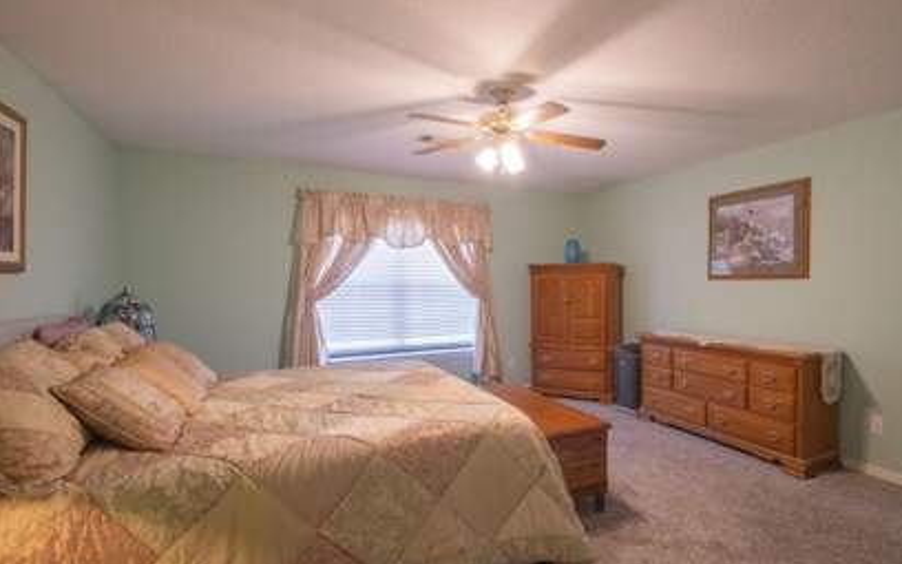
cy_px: 299
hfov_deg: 90.2
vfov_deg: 64.9
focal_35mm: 18
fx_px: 442
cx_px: 528
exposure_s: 1/20
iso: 1250
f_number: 8
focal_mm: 10
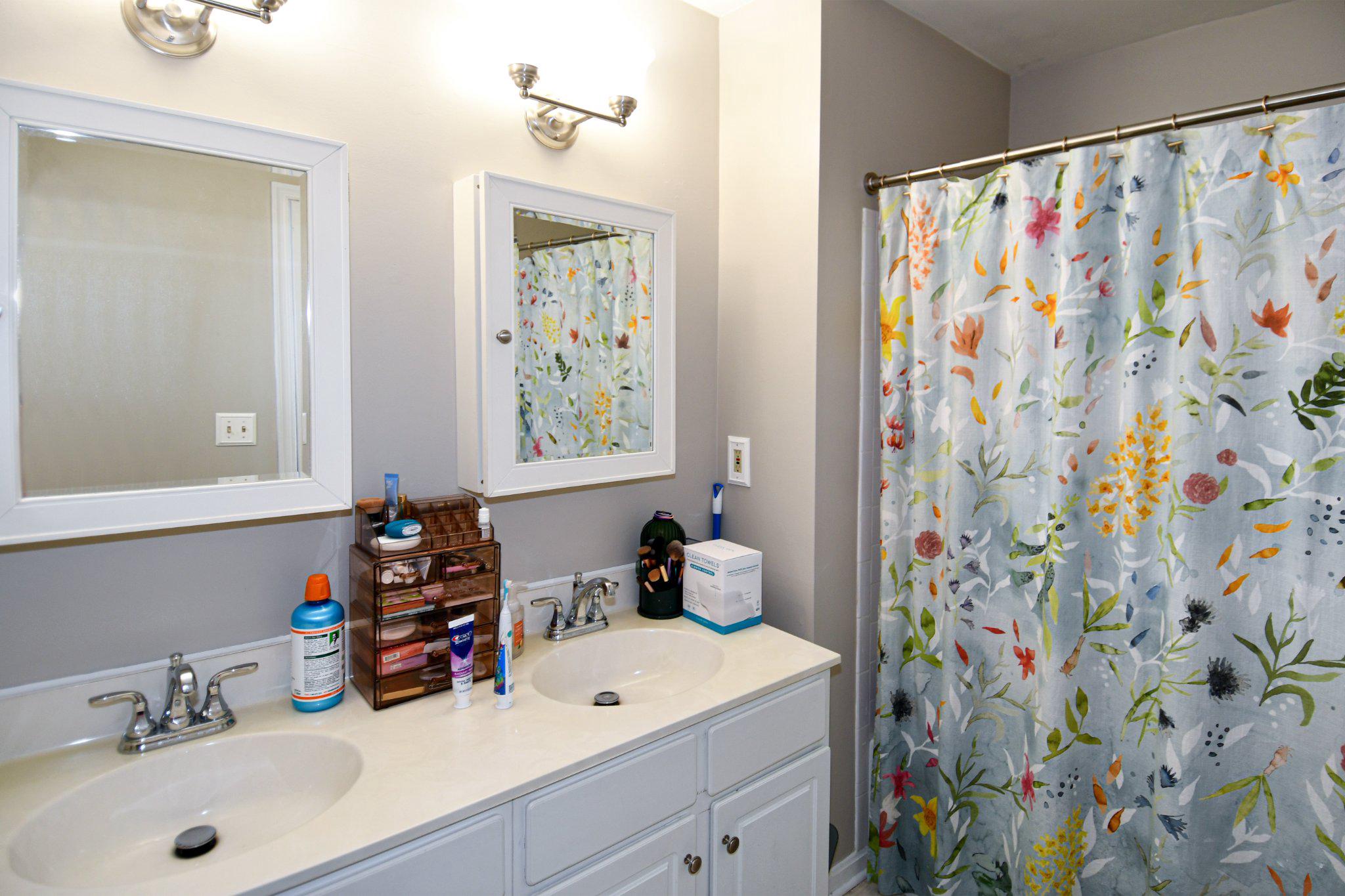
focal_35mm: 18
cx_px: 672
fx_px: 672
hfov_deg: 90.0
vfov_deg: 67.4
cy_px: 448
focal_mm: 12
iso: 320
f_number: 4
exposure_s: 1/60
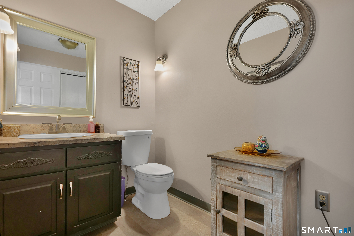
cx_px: 177
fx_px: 157
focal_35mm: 16
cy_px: 118
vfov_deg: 73.7
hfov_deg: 96.7
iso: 400
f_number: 8
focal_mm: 16
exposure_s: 1/10
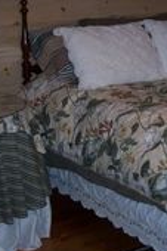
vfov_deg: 23.1
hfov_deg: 15.3
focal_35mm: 88
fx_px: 614
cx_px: 155
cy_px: 121
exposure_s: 1/60
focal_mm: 8
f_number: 2.8
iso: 100
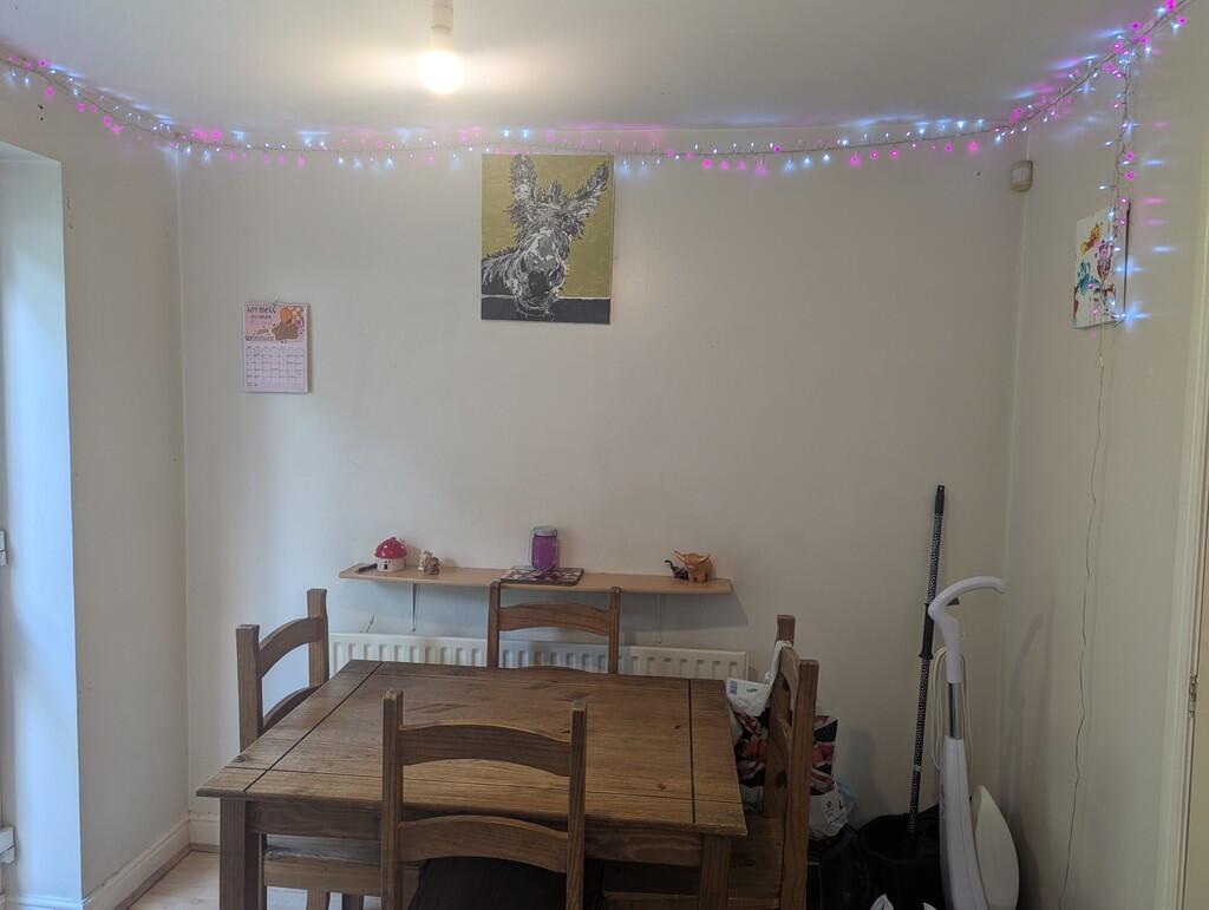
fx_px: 839
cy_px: 455
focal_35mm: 24
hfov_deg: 71.5
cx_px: 604
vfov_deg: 56.9
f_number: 1.85
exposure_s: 1/23.8
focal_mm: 6.81
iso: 50
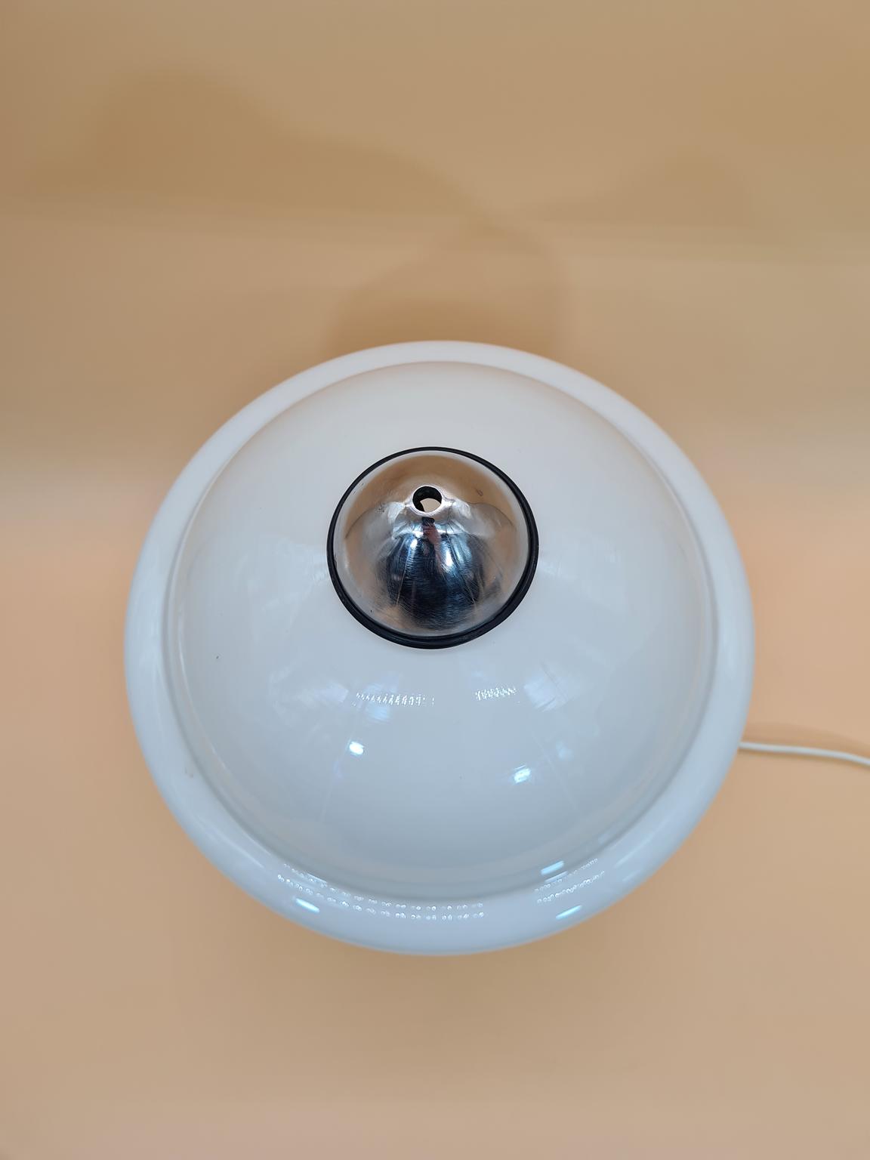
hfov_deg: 53.1
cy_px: 580
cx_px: 435
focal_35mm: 26
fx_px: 871
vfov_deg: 67.3
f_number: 1.8
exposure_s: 1/364
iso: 50
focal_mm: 5.4
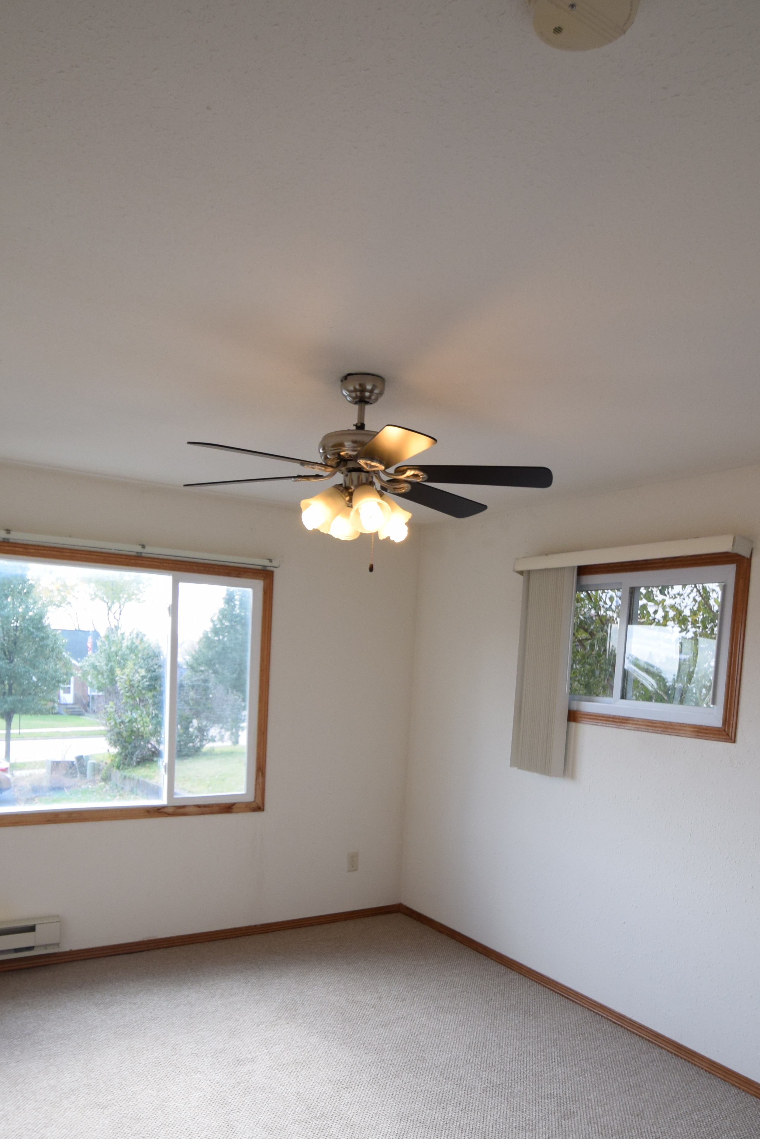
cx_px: 338
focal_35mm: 24
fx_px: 760
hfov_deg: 53.0
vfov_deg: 71.9
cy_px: 745
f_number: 5.6
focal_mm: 10
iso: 400
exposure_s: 1/125
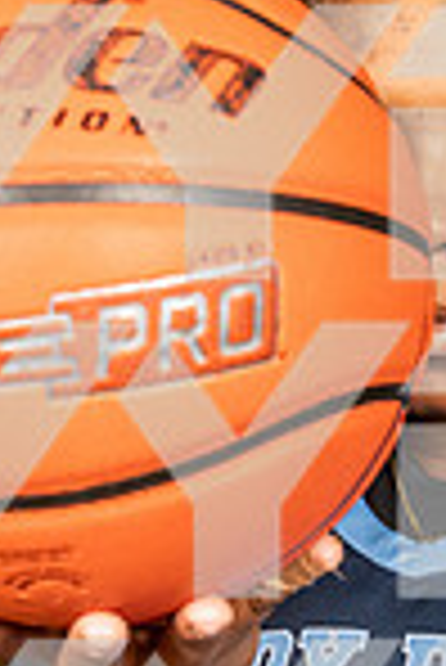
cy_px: 464
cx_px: 347
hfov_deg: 14.1
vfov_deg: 20.9
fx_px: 1798
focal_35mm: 97
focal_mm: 32
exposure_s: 1/320
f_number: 6.3
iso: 640
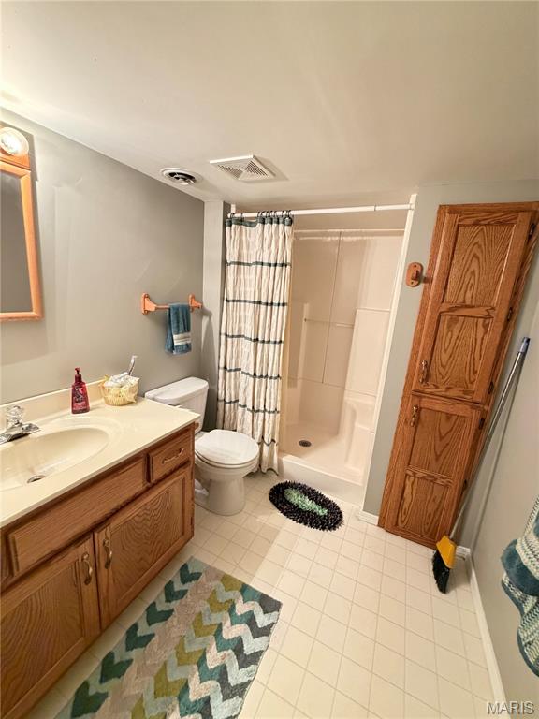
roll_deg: -4.4
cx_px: 270
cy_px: 360
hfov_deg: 85.7
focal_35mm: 14
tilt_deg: -13.4
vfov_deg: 102.1
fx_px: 291
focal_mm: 2.22
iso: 640
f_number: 2.2
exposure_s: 1/60
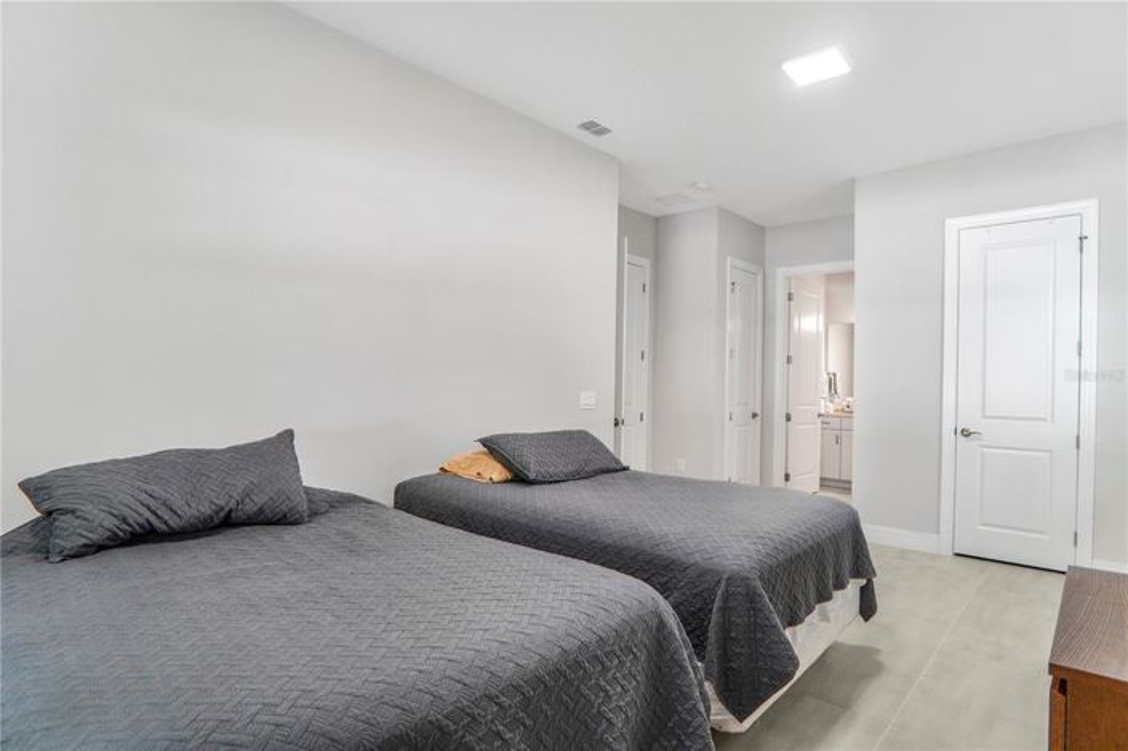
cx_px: 564
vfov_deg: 67.3
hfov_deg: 90.0
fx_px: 564
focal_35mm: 18
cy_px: 376
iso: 640
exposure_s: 1/80
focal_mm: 12
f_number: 3.2
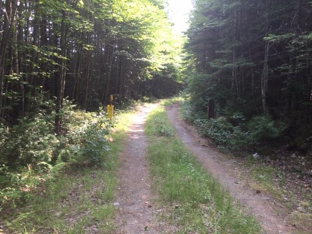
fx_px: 261
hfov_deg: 61.7
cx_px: 156
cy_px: 117
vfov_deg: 48.2
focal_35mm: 29
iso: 32
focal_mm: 4.15
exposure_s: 1/120
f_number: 2.2
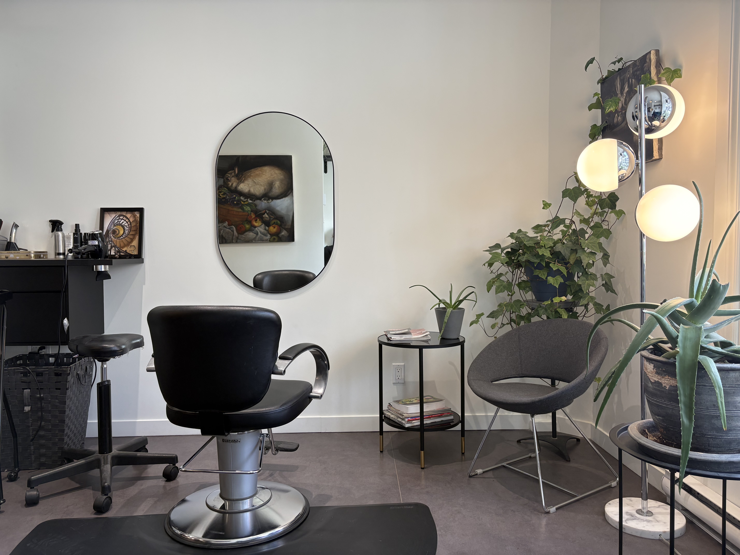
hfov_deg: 67.3
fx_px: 556
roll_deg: +0.5
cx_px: 370
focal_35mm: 26
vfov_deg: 53.1
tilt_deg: -2.5
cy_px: 278
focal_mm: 5.96
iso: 80
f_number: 1.6
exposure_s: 1/120
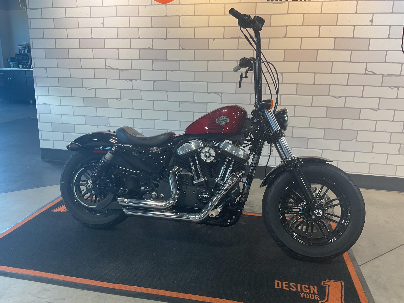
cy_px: 152
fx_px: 338
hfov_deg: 61.7
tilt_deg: -14.7
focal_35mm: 29
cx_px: 202
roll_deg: -0.6
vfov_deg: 48.2
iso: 40
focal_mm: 3
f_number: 1.8
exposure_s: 1/50
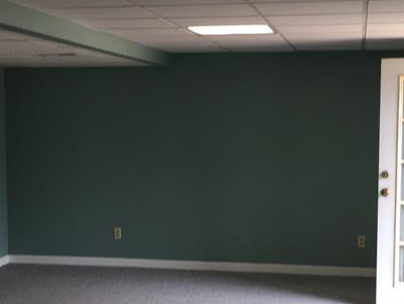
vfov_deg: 19.8
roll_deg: +0.5
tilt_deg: -5.4
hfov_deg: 26.3
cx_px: 185
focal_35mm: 74
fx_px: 864
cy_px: 203
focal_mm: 4.15
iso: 32
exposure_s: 1/60
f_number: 2.2
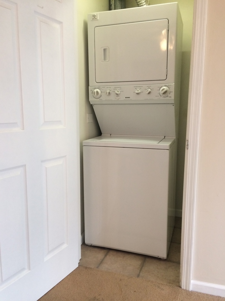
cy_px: 150
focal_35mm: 29
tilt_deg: -9.5
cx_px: 112
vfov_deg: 61.7
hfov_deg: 48.2
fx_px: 251
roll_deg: +1.2
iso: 100
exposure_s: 1/30
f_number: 2.2
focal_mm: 4.15
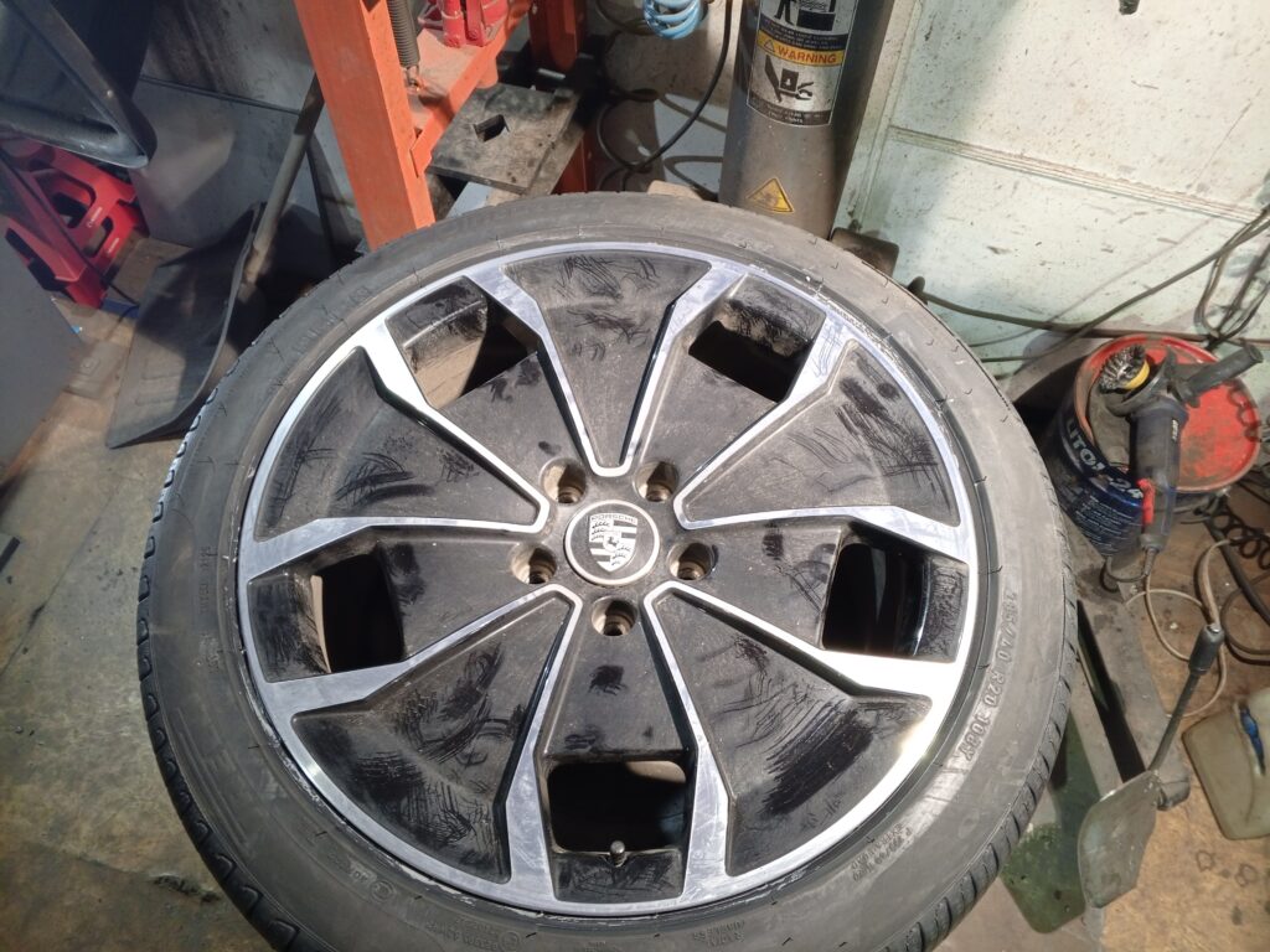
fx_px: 991
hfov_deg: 65.3
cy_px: 476
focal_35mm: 27
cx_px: 635
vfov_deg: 51.4
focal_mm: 4.09
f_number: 1.6
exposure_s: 1/33.3
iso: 328
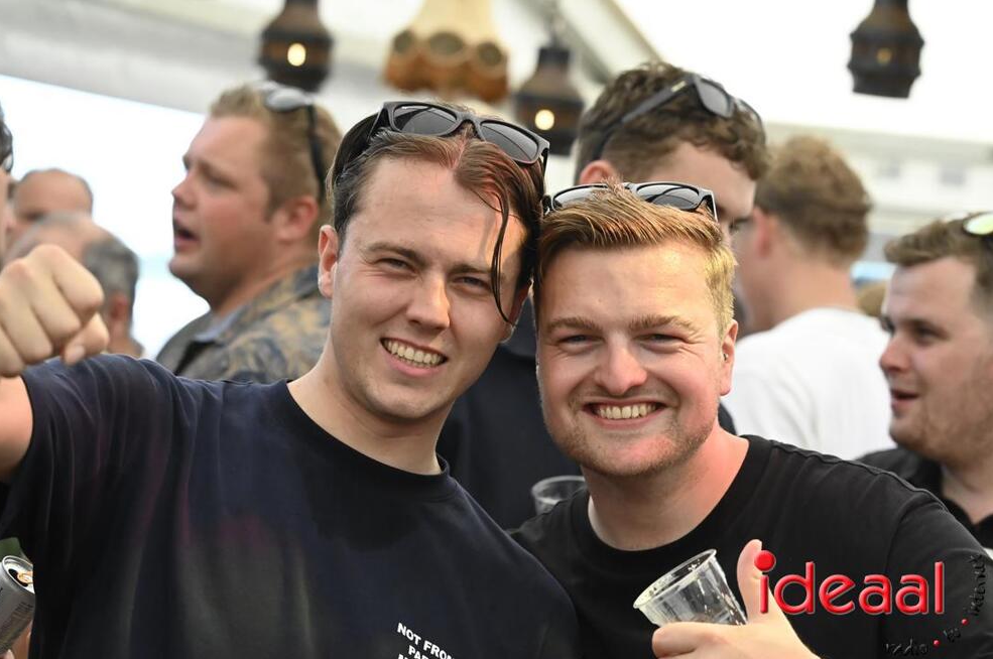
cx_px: 495
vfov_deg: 9.7
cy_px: 331
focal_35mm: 141
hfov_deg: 14.6
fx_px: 3884
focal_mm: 140
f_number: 7.1
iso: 8000
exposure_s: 1/2500
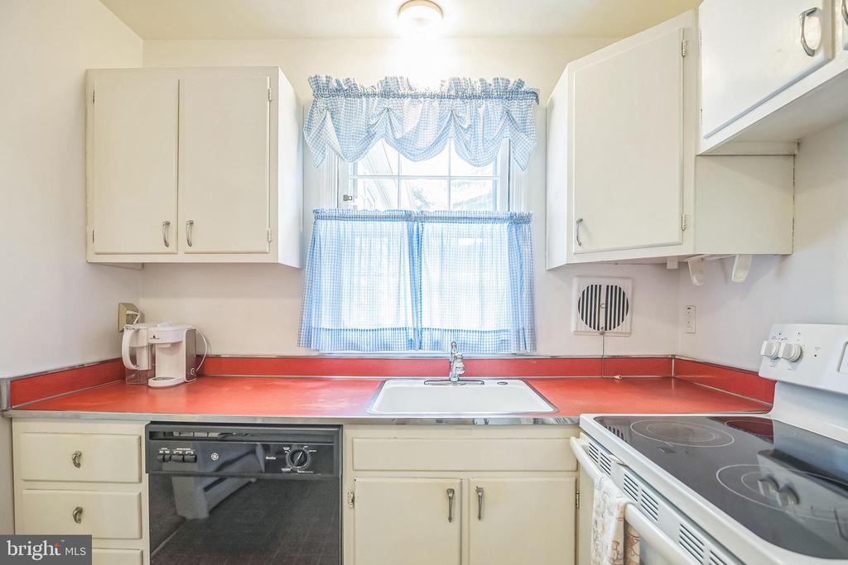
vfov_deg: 73.8
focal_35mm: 16
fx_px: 377
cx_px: 424
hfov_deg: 96.7
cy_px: 282
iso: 640
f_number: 4
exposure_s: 1/60
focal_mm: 16
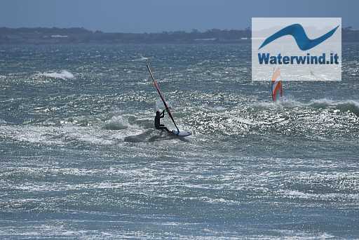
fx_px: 4490
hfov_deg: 4.6
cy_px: 120
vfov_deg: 3.1
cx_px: 180
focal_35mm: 450
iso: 200
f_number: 7.1
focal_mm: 300
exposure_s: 1/800
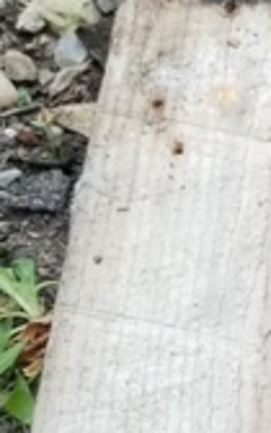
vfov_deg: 19.1
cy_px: 459
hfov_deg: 10.1
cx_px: 736
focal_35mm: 105
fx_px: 1241
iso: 100
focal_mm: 4.25
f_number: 1.7
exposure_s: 1/120
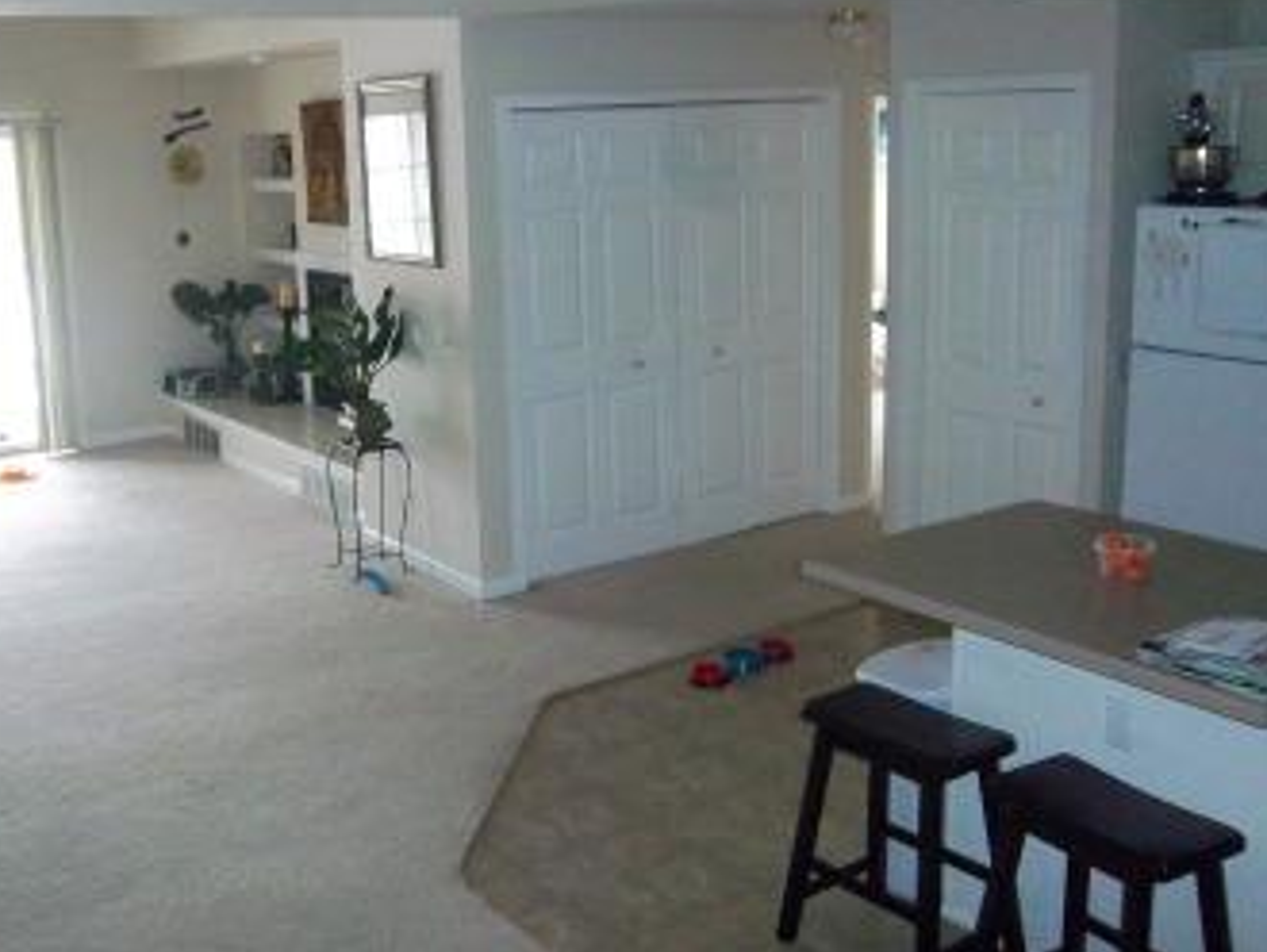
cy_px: 376
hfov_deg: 48.6
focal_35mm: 38
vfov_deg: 37.6
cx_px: 491
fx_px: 1392
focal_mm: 5.05
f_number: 3.5
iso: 320
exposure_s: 1/30
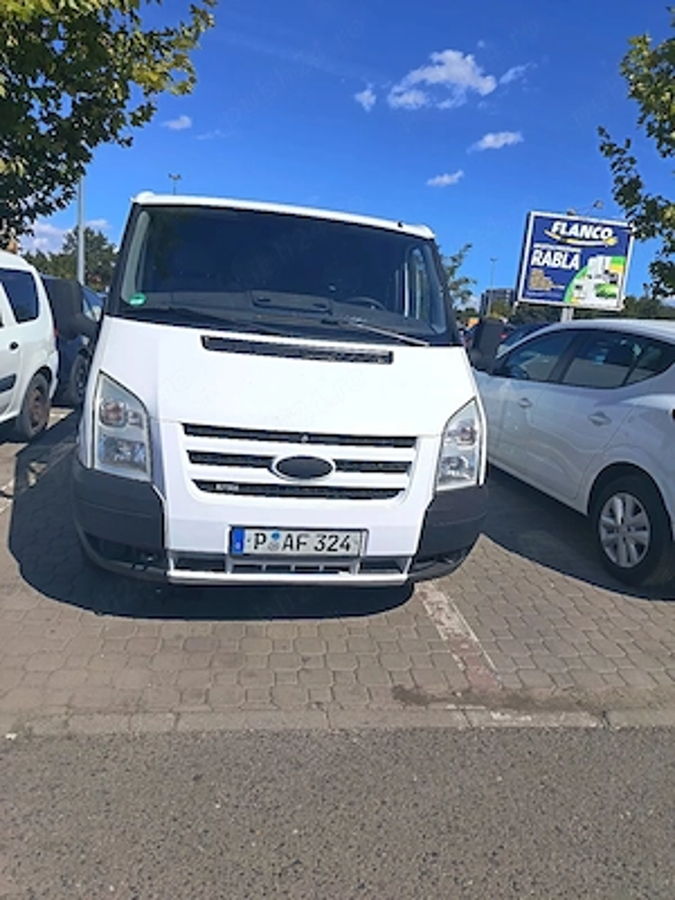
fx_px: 624
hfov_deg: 56.8
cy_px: 450
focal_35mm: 24
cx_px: 338
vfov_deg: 71.6
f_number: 1.75
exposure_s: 1/1429
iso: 100
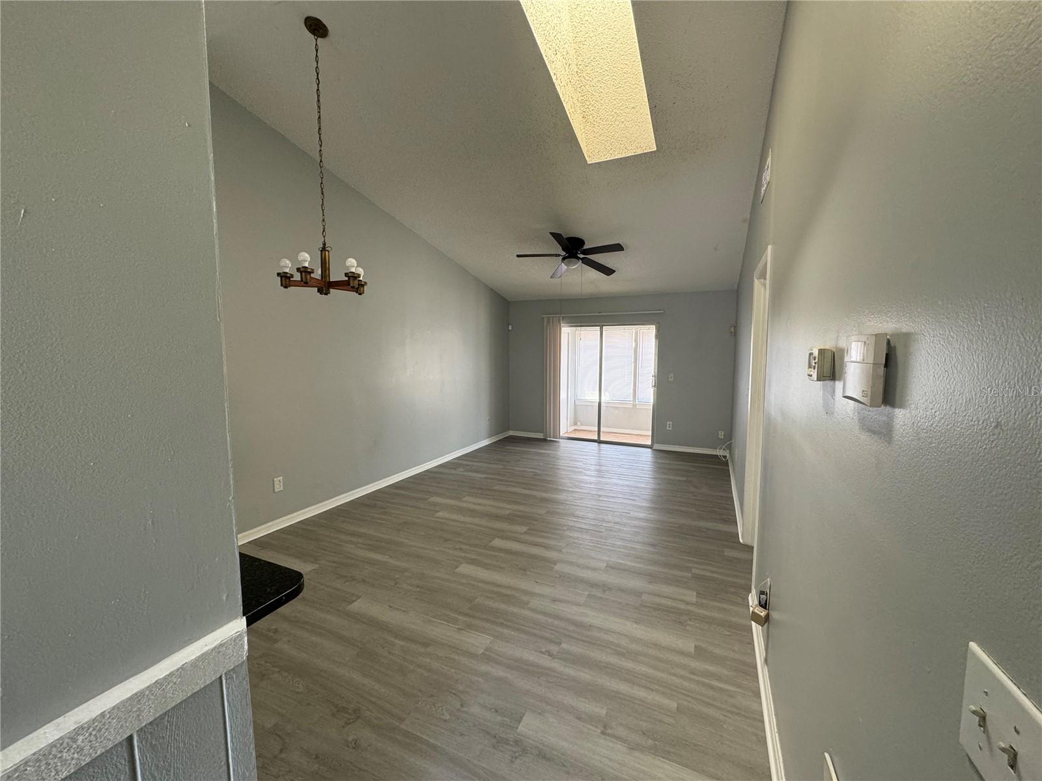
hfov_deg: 102.1
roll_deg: -0.7
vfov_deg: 85.7
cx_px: 521
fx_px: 421
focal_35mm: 14
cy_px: 390
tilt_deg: -5.5
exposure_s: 1/99
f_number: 2.2
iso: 200
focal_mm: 2.22
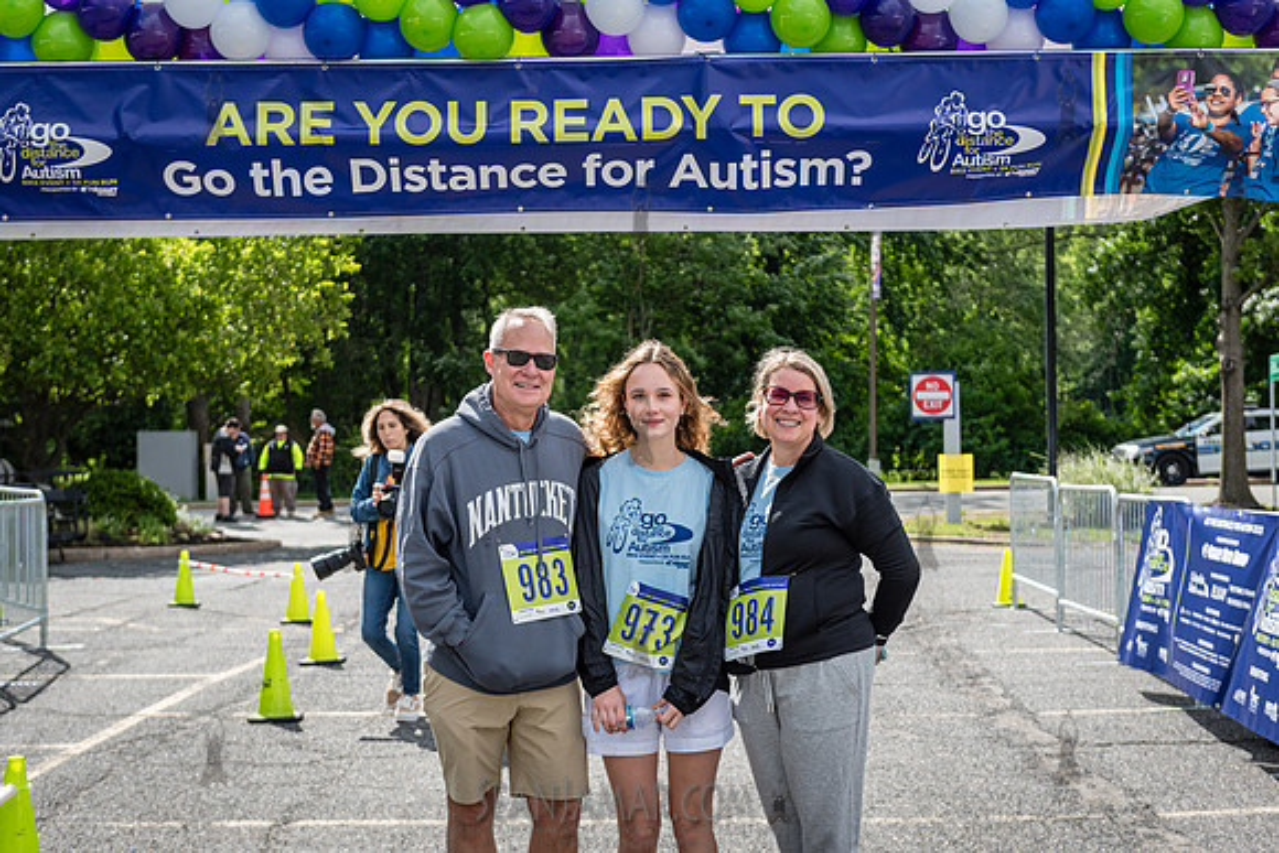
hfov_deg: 34.7
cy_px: 426
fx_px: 2048
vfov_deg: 23.5
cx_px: 640
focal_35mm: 58
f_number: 4
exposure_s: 1/2000
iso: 400
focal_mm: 56
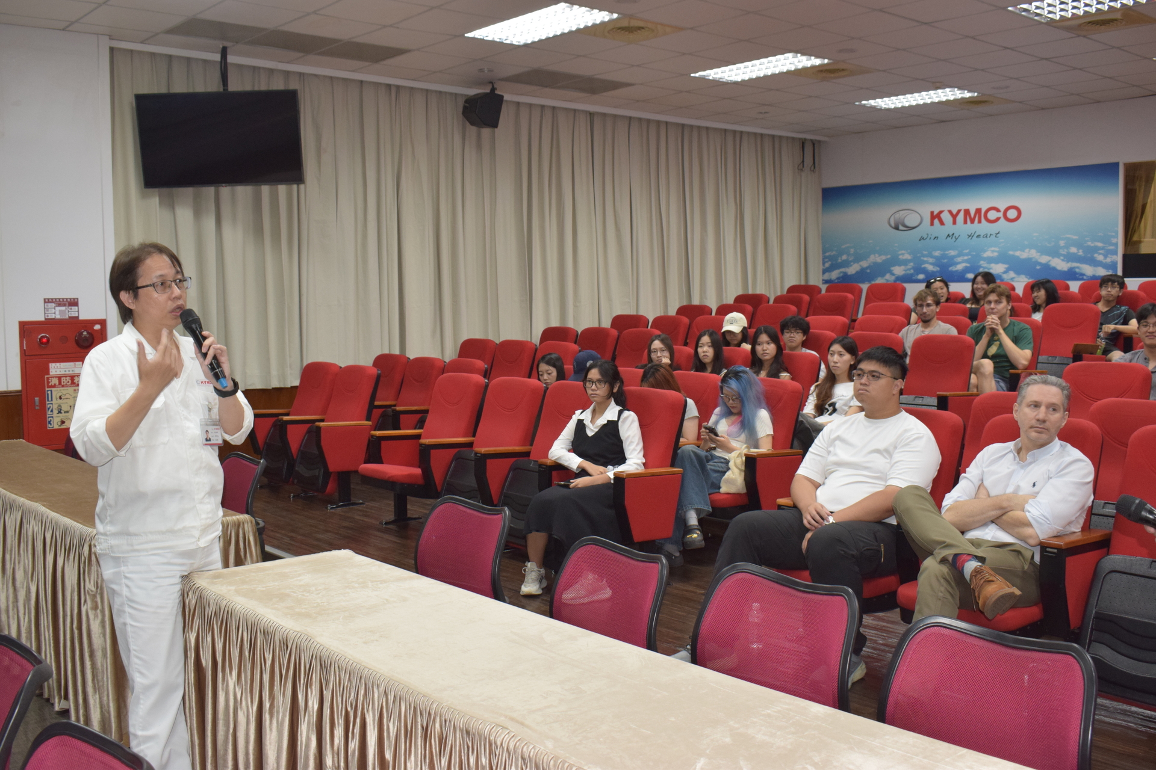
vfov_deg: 38.4
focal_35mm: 34
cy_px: 385
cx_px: 578
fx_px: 1108
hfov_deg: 55.1
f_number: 6.3
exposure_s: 1/60
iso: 1250
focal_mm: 23
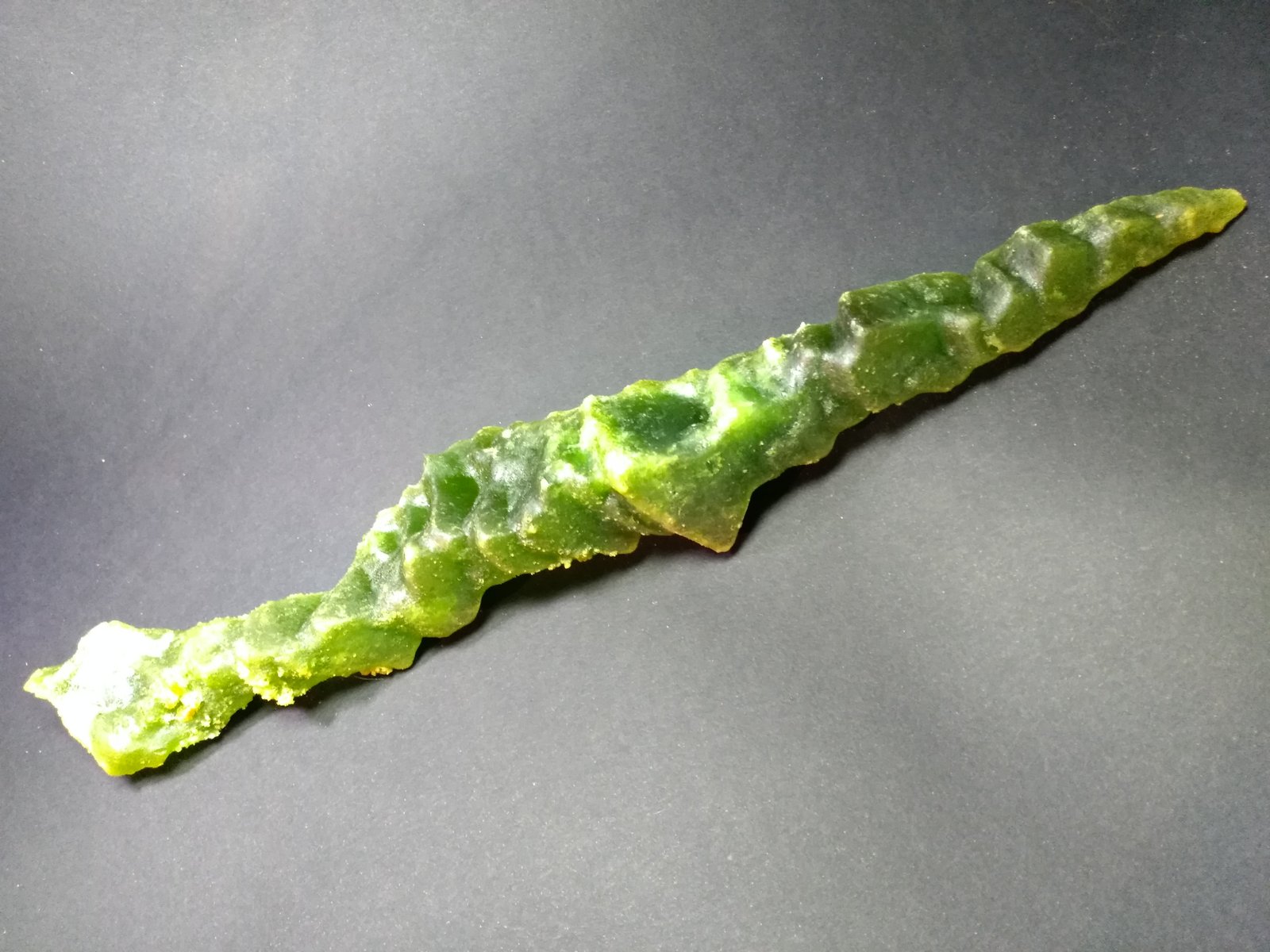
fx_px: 954
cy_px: 476
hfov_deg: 67.3
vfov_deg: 53.1
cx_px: 635
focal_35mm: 26
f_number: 2
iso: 771
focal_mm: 3.54
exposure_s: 1/30
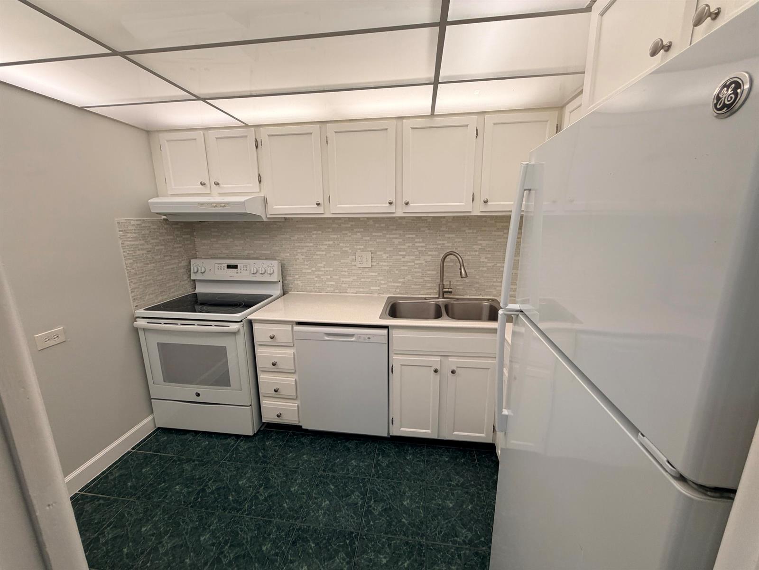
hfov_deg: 102.1
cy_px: 285
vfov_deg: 85.7
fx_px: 307
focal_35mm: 14
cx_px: 380
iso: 100
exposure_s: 1/120
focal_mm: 2.22
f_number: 2.2
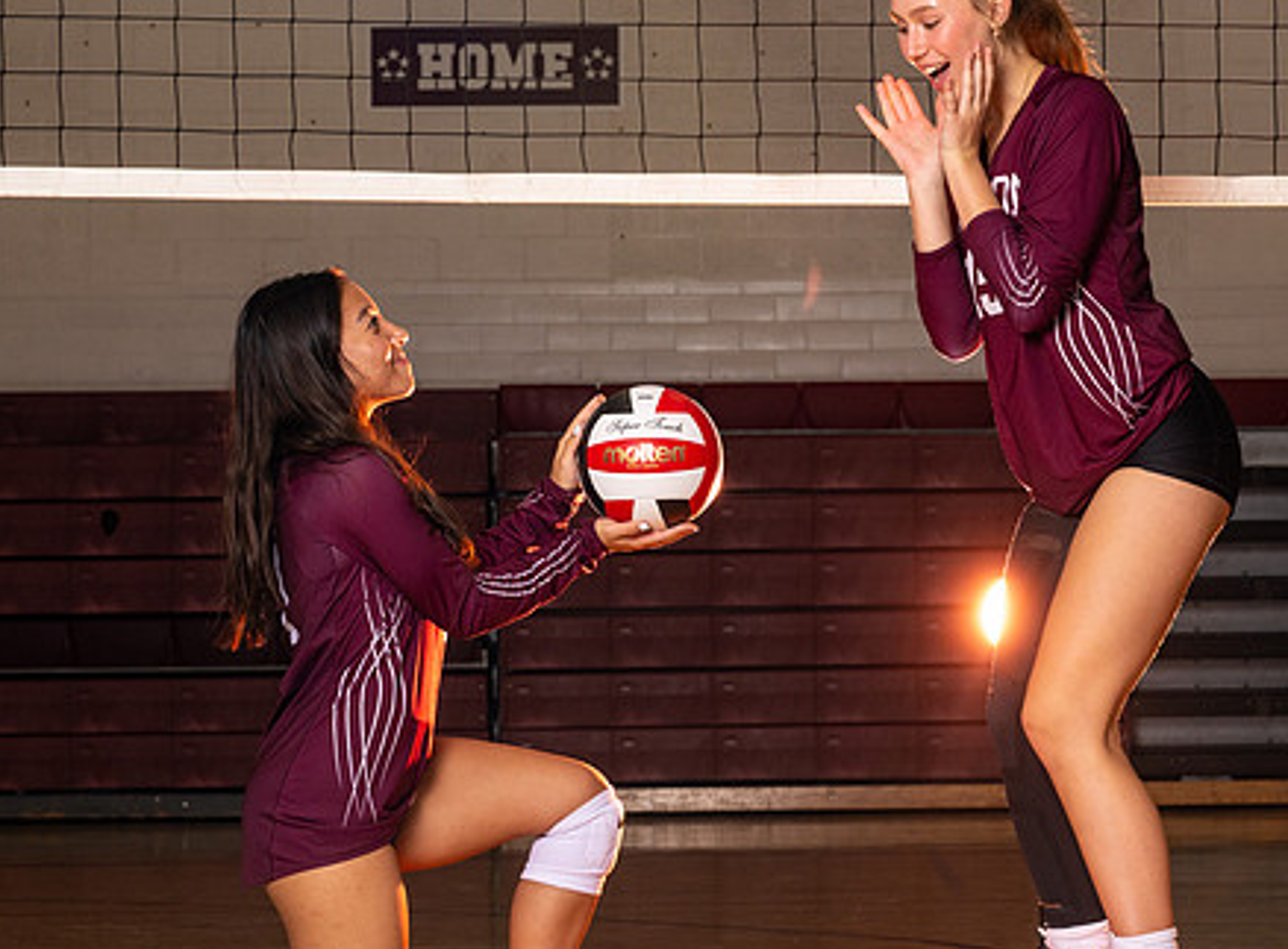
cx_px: 902
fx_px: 4290
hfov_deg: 17.0
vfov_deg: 12.6
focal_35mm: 116
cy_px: 445
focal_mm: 70
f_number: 8
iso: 400
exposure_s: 1/200
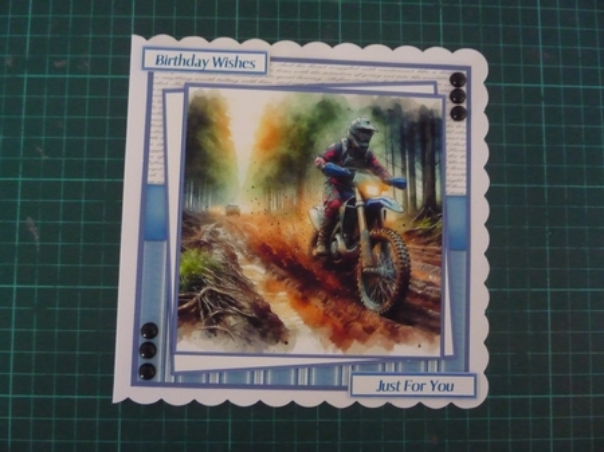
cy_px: 226
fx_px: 523
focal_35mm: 30
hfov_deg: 60.0
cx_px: 302
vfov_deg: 46.8
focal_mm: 5.2
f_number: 3.3
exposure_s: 1/8
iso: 800
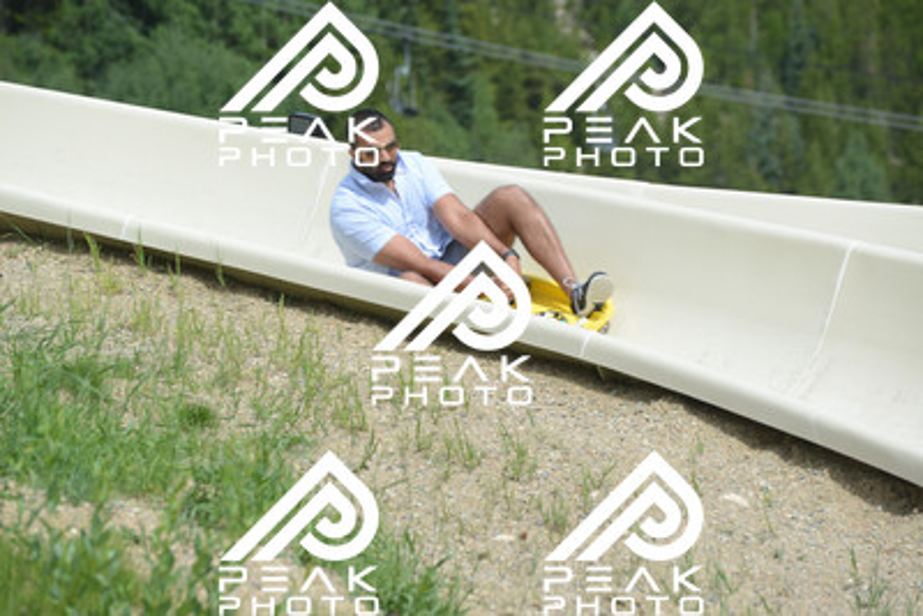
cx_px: 462
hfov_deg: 10.5
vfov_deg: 7.0
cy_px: 308
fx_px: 5001
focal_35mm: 195
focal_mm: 195
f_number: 6.3
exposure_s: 1/640
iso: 250
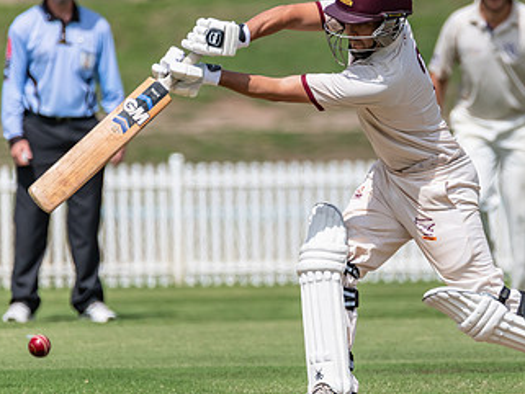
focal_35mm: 975
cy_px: 185
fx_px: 14793
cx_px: 458
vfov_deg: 1.5
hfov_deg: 2.0
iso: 500
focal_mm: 500
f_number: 6.3
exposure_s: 1/4000
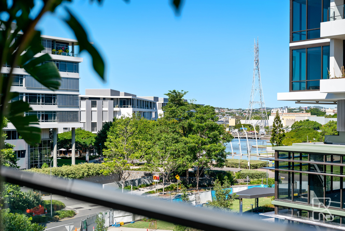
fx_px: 518
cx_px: 172
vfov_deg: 25.1
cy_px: 116
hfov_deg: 36.9
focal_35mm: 54
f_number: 3.5
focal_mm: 54
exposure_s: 1/2000
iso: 100
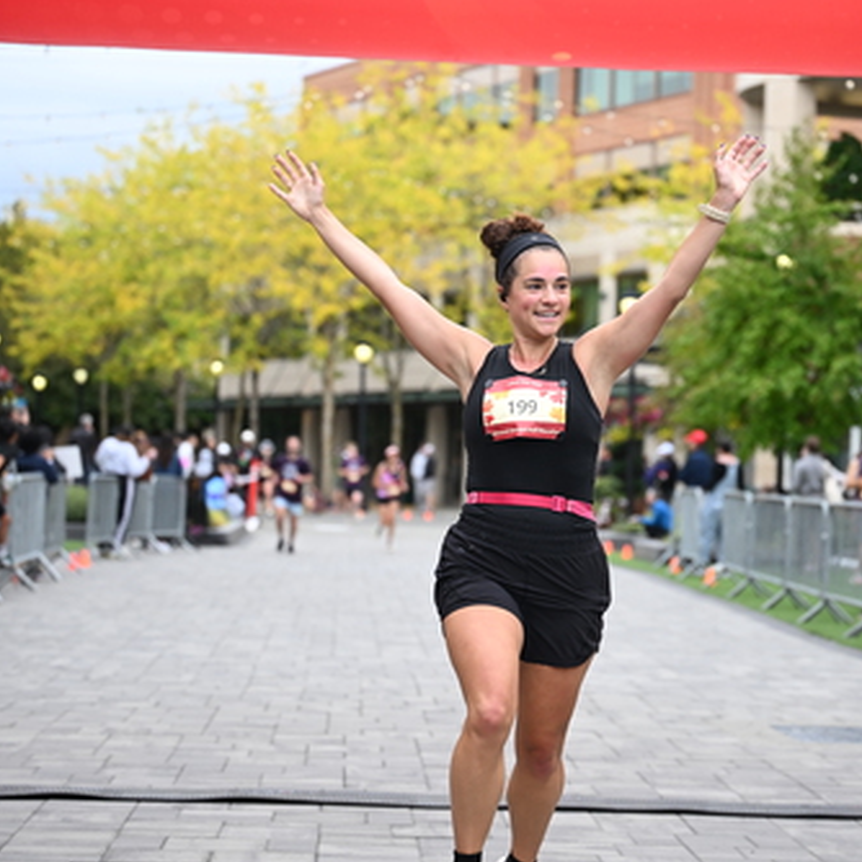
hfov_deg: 17.7
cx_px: 521
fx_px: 2761
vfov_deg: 17.7
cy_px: 425
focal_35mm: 98
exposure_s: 1/2000
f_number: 2.8
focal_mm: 70
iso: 640
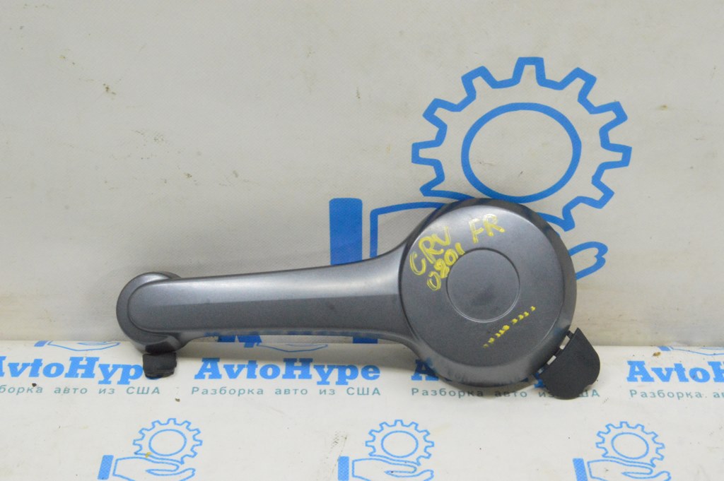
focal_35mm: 52
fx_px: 1055
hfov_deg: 37.9
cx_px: 362
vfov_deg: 25.7
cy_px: 240
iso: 6400
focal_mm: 35
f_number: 20
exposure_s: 1/15
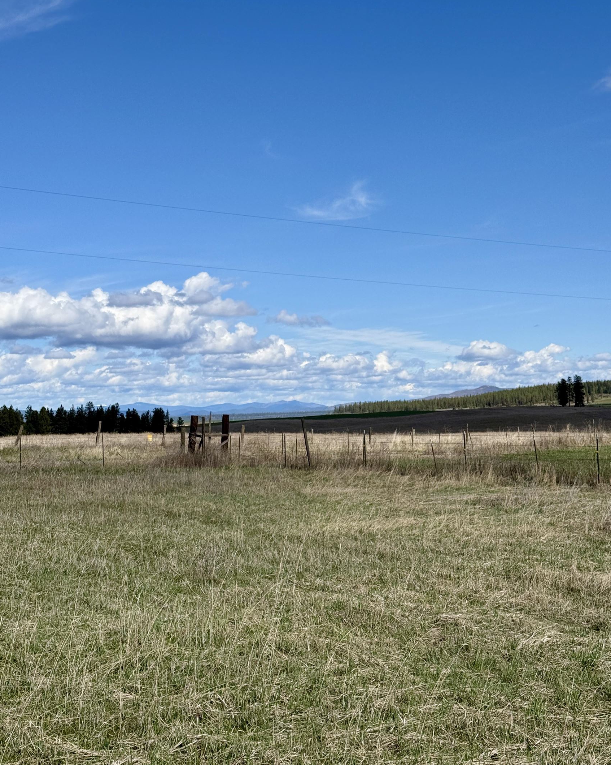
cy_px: 360
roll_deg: +1.4
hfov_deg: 29.7
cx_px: 305
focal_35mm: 51
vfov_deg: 36.6
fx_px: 1153
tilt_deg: +4.1
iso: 64
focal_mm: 6.76
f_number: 1.78
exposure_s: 1/7874
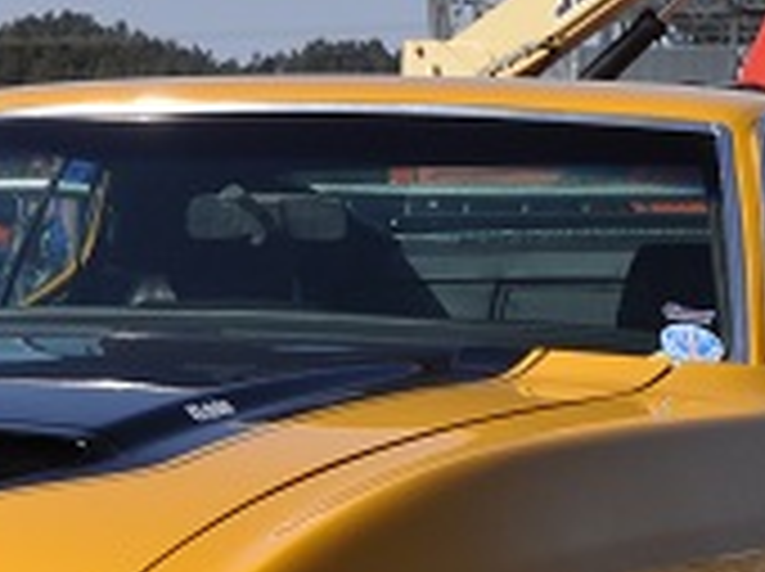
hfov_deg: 7.1
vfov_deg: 5.3
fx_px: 6179
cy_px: 734
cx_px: 110
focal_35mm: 280
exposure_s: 1/200
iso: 200
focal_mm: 48
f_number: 14
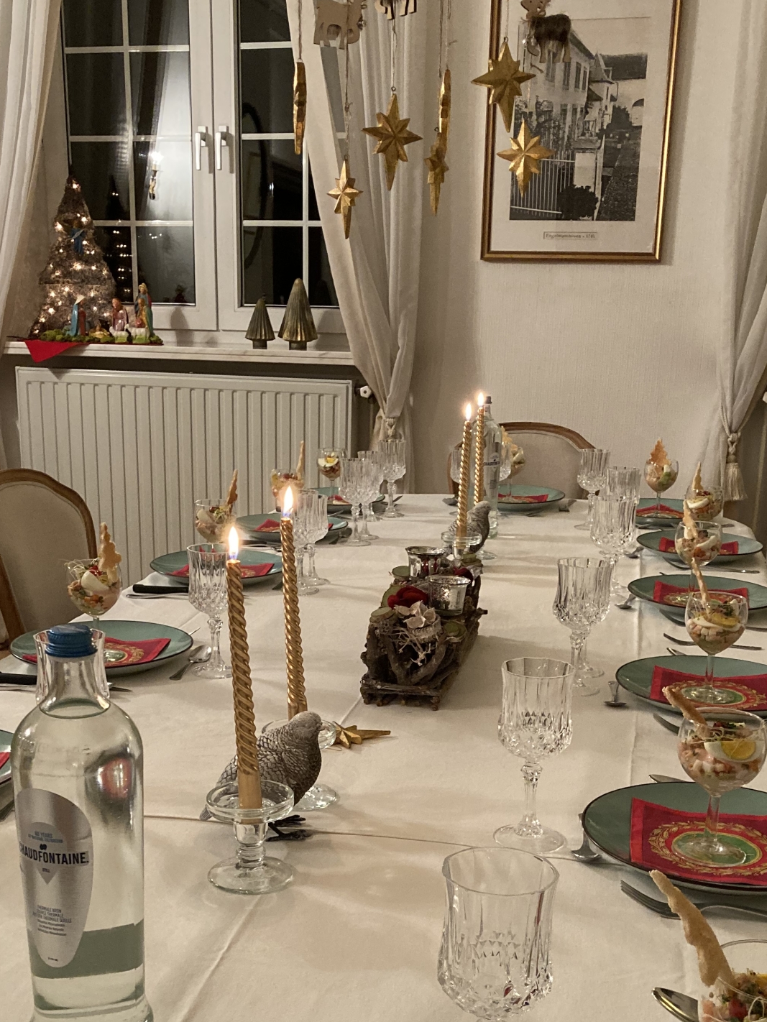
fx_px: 1240
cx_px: 380
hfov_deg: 34.4
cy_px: 705
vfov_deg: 44.0
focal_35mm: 42
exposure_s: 1/33
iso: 250
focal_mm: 3.99
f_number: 1.8
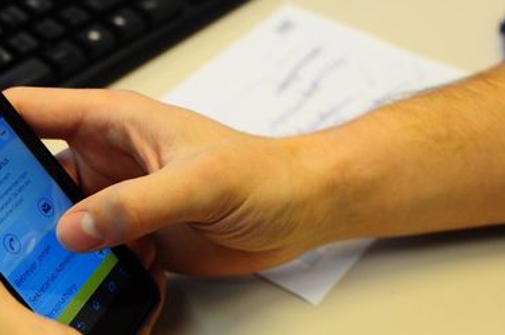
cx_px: 175
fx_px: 1004
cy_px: 221
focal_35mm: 72
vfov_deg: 18.9
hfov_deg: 28.1
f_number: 3.5
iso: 640
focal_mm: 35
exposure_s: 1/80
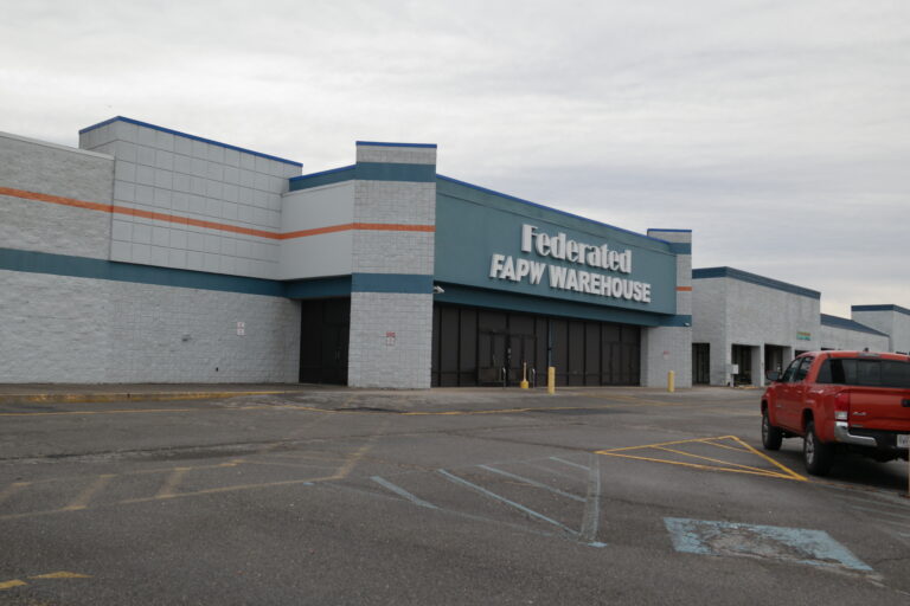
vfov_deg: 43.6
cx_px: 455
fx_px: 758
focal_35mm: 30
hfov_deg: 61.9
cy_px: 303
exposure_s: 1/250
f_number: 6.3
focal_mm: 20
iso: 100
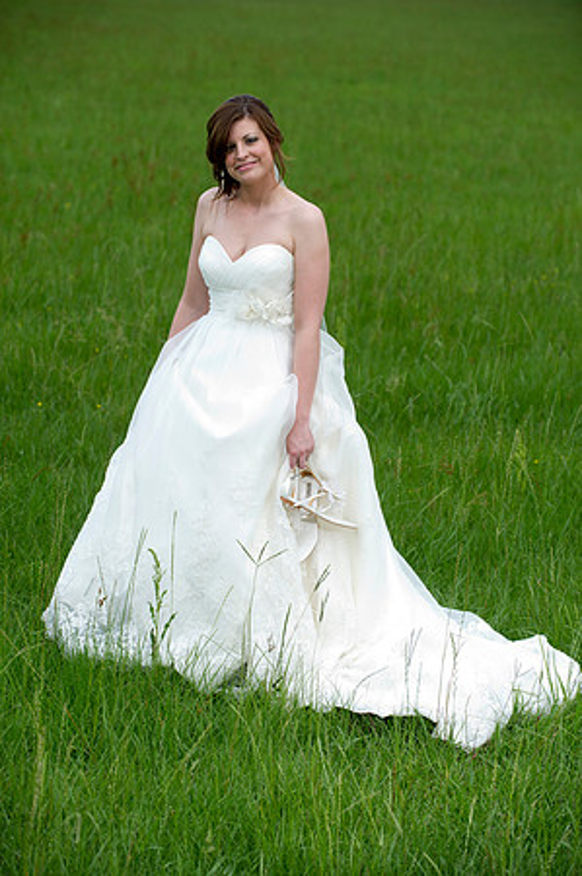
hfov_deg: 11.4
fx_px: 2917
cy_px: 438
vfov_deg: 17.1
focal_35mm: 120
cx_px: 291
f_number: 4.5
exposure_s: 1/640
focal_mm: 120
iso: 500
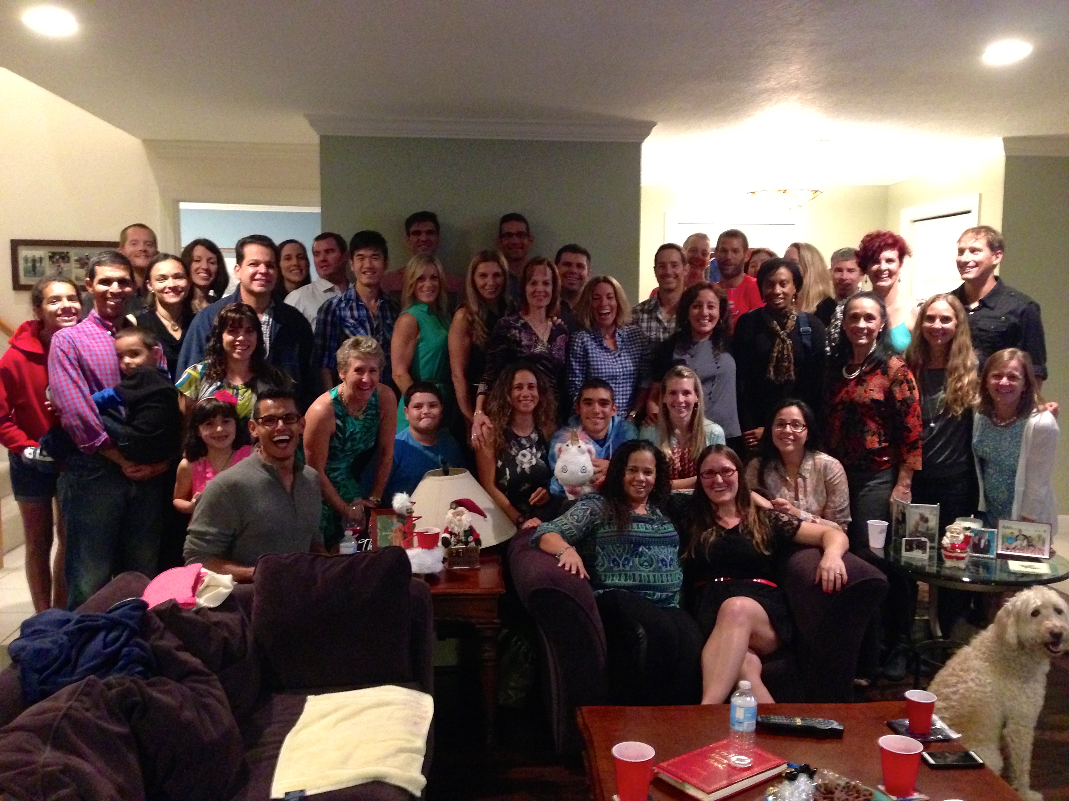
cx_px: 534
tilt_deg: -6.3
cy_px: 400
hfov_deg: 55.4
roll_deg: -0.5
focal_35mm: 33
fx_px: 1019
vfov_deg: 42.9
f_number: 2.4
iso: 640
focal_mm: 4.12
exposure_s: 1/15
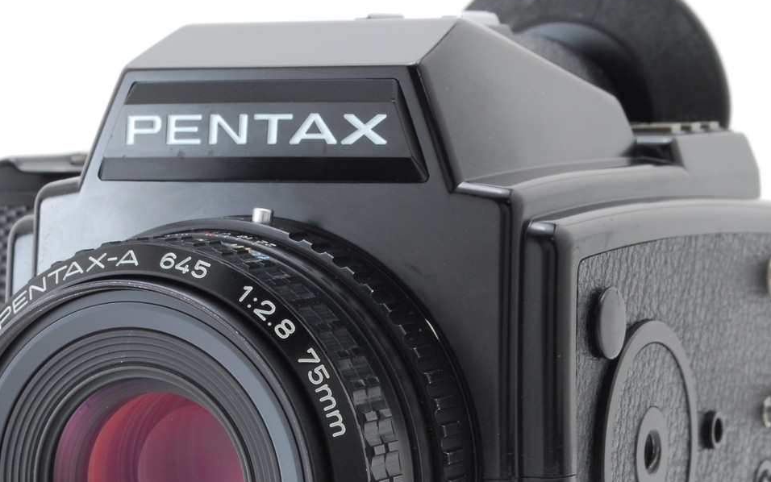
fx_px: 2960
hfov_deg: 14.8
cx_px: 218
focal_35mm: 141
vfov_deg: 9.3
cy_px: 369
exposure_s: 1/100
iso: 320
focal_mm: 55
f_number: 16
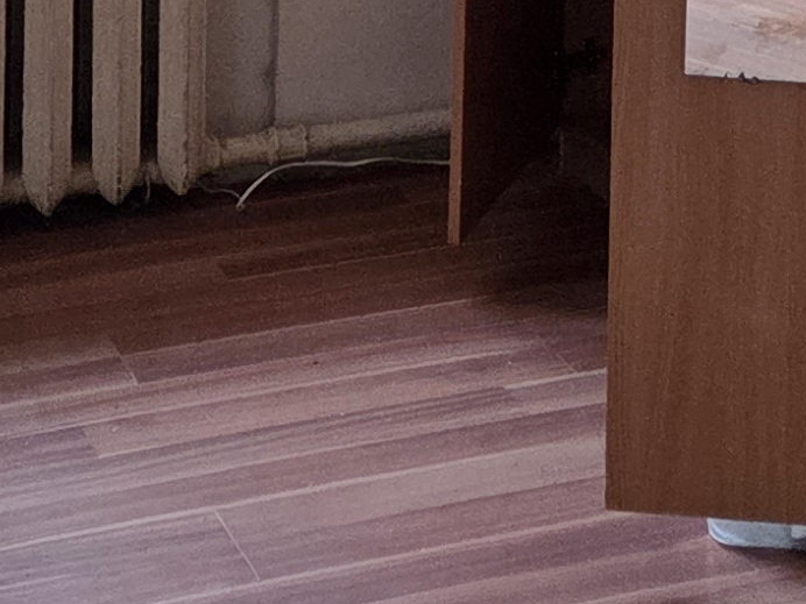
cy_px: -803
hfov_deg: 14.7
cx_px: 727
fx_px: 3097
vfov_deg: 9.9
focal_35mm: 133
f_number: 1.8
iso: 160
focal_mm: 5.4
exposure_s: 1/100
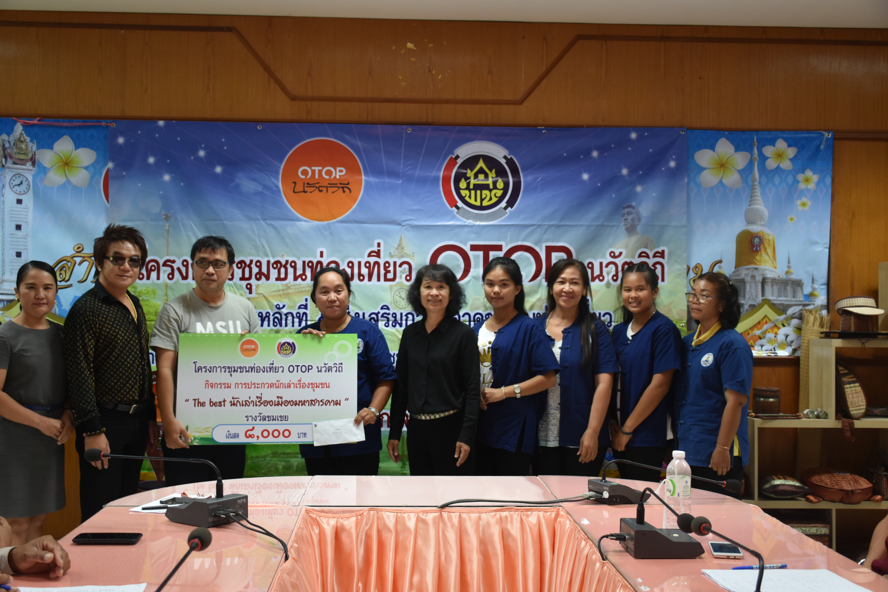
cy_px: 296
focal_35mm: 40
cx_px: 444
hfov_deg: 47.9
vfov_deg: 33.0
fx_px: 999
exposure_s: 1/60
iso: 800
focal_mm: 27
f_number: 4
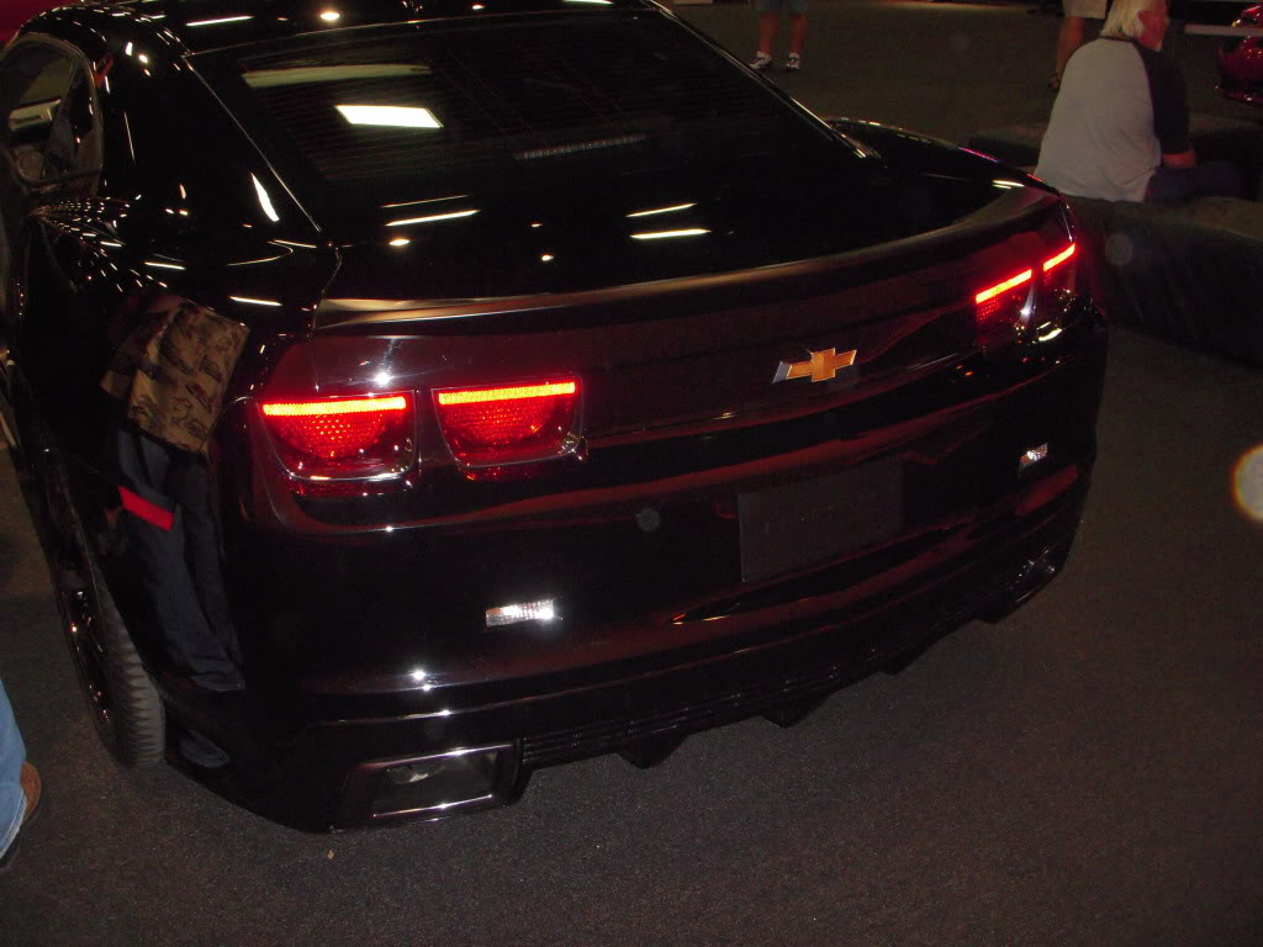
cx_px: 632
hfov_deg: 49.0
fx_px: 1386
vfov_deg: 37.7
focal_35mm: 38
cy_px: 474
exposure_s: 1/160
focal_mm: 6.3
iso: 500
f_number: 3.3
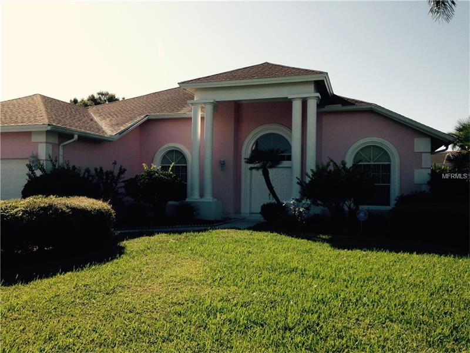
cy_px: 176
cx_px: 235
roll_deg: +0.6
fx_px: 448
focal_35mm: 33
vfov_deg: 42.9
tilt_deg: +0.3
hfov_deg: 55.4
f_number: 2.4
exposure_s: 1/1427
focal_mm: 4.12
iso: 50
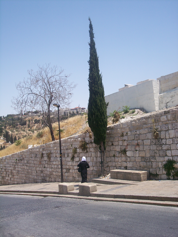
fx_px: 267
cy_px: 118
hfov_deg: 36.8
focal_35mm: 39
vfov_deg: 47.9
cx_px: 89
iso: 100
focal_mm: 8
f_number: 4
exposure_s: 1/1000
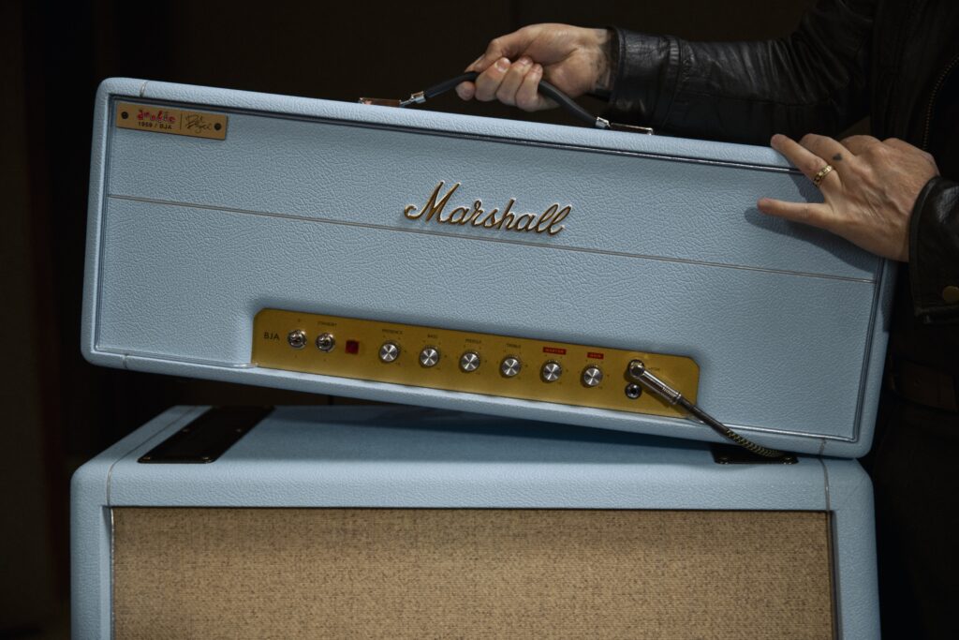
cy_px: 320
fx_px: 1332
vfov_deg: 27.0
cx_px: 480
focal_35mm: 50
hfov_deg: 39.6
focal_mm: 50
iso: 800
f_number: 2.8
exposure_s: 1/200
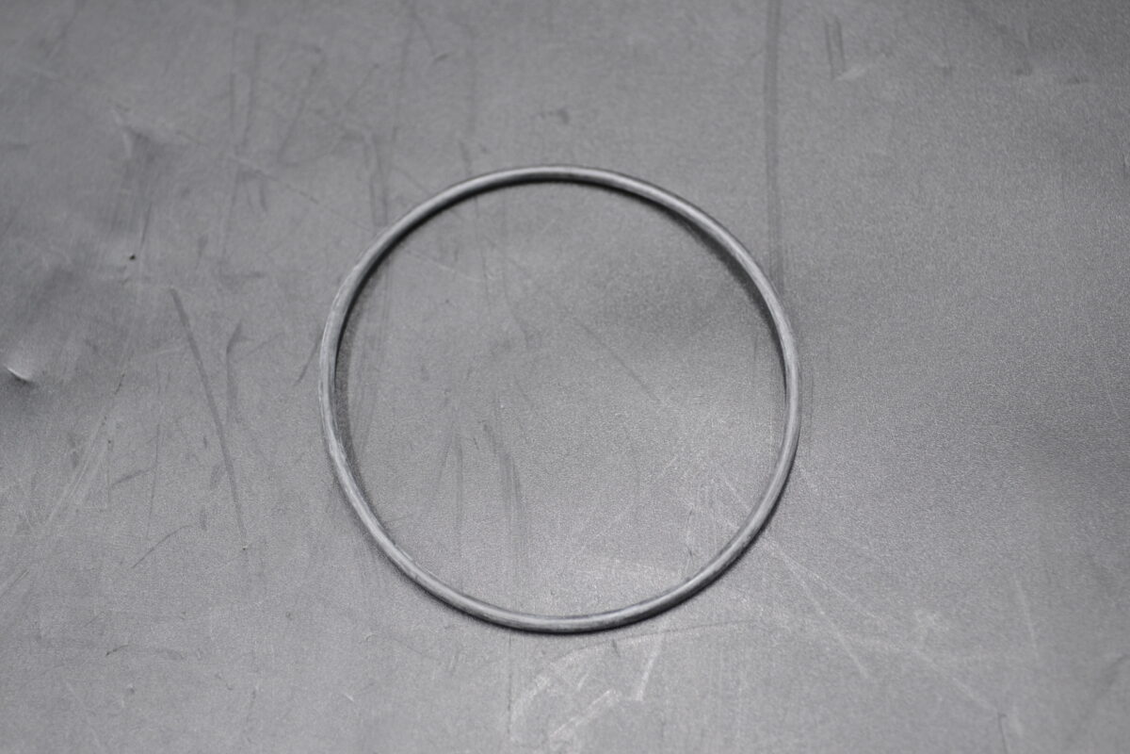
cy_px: 377
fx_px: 1883
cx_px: 565
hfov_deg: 33.4
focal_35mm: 60
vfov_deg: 22.6
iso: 400
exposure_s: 1/25
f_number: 5.3
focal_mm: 40
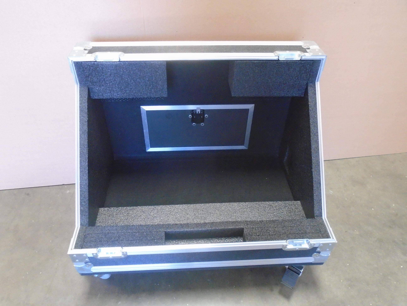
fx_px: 306
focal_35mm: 26
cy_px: 153
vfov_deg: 53.1
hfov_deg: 67.3
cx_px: 204
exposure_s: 1/40
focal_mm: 4.6
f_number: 3.2
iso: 640
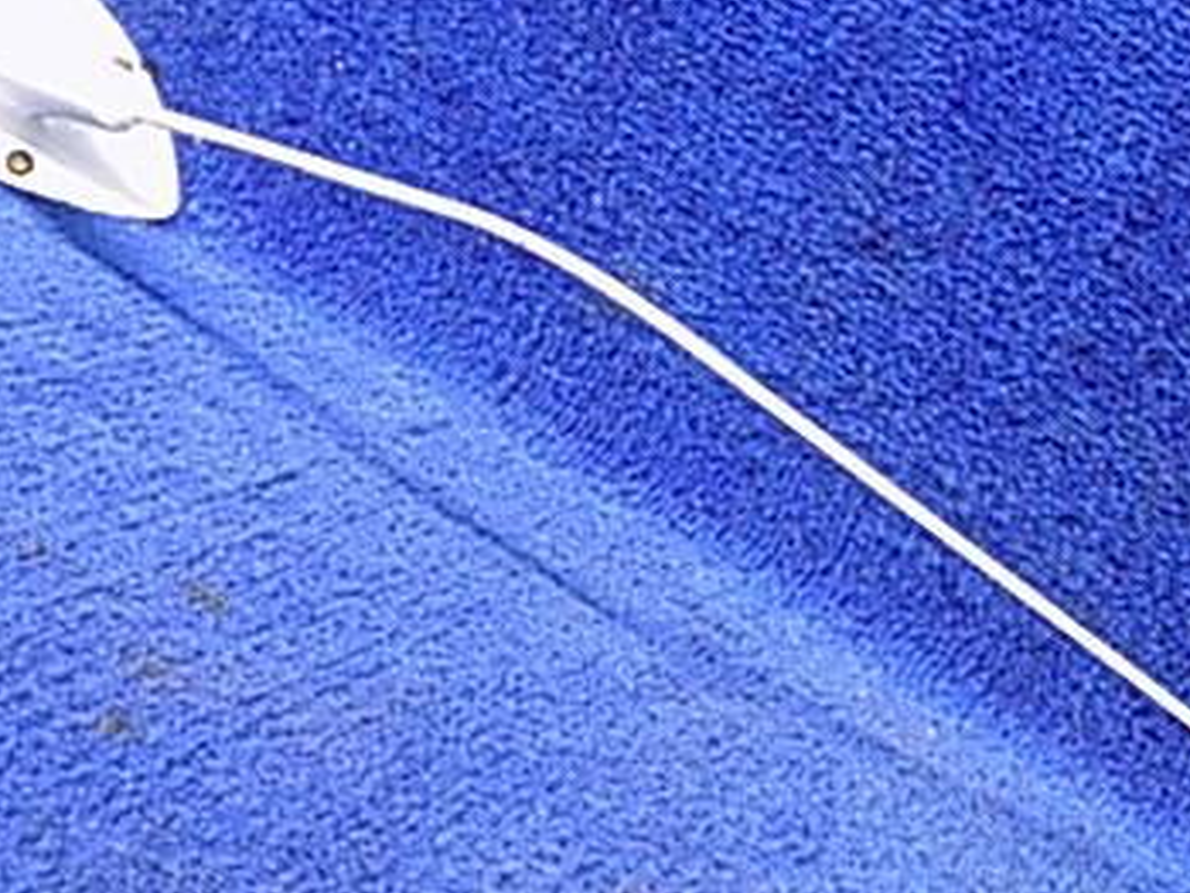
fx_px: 1891
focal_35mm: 55
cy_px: 569
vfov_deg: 26.5
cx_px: 856
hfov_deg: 34.4
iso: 400
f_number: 3.3
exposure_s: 1/6
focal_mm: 5.3
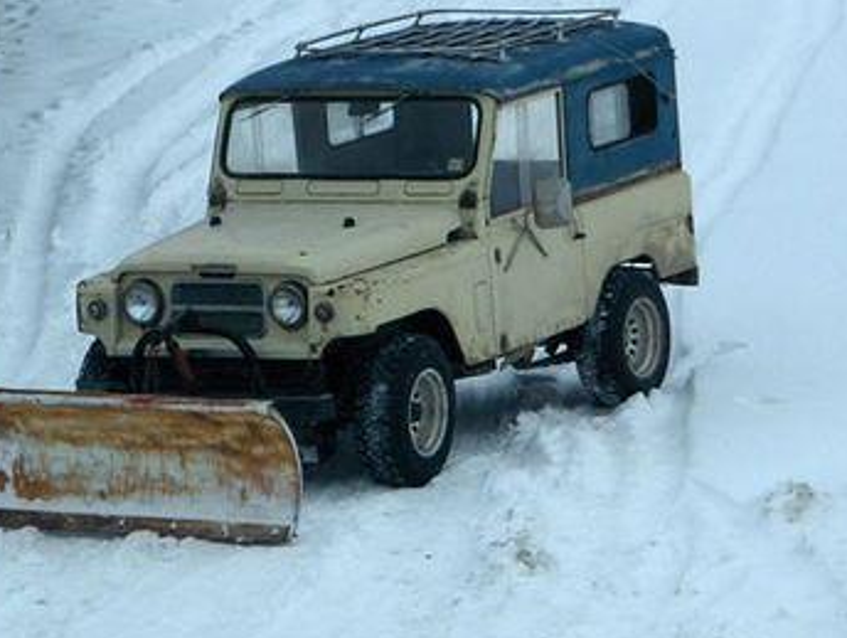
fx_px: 5562
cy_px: 140
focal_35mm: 227
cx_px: 596
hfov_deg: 8.7
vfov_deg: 6.6
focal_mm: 19.6
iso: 100
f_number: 4.59
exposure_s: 1/192
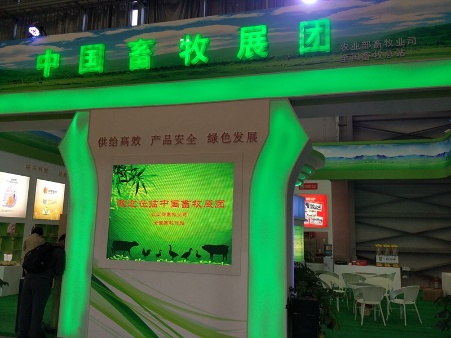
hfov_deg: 71.6
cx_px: 226
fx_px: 313
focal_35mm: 24
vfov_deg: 56.8
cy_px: 169
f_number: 2
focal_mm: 4.12
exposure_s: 1/100
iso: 179
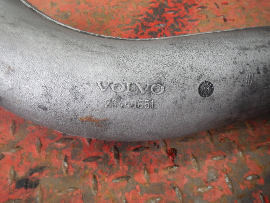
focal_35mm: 28
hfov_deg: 63.4
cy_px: 102
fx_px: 218
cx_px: 135
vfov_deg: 49.7
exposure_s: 1/40
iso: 400
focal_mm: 5
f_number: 3.9
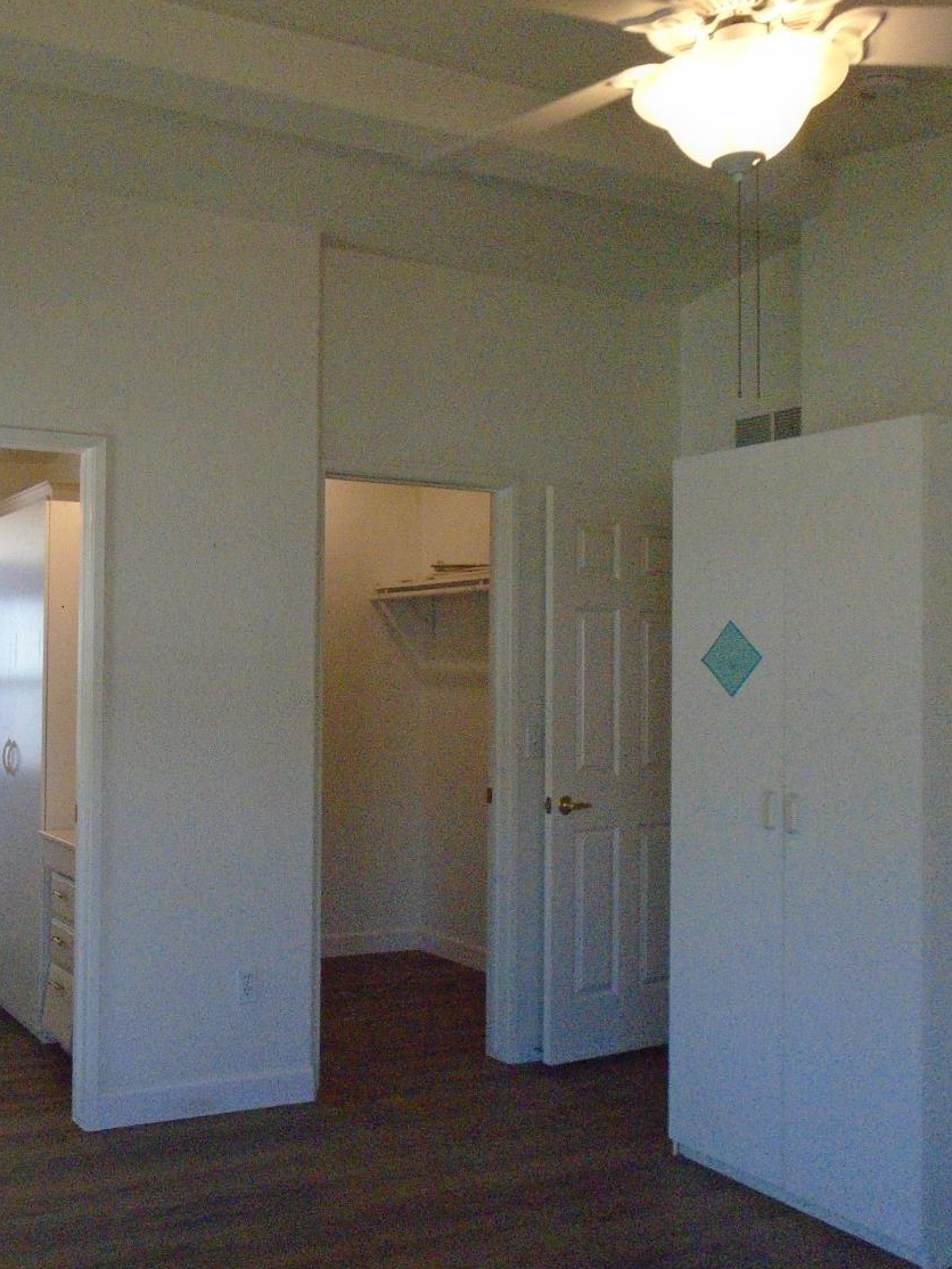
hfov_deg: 39.3
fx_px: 1283
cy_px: 636
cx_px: 205
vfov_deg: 52.6
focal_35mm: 35
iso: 800
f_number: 3.2
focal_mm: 4.6
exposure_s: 1/160
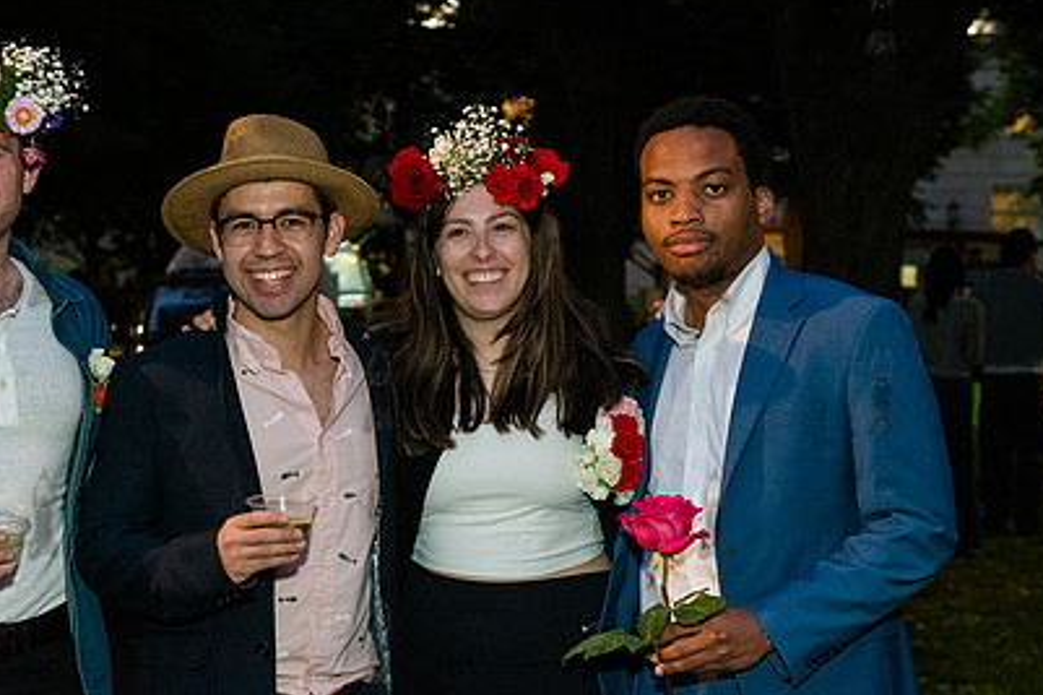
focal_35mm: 75
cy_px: 387
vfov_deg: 18.2
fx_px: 2172
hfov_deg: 26.8
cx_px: 325
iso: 6400
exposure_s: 1/250
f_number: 3.5
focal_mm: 45
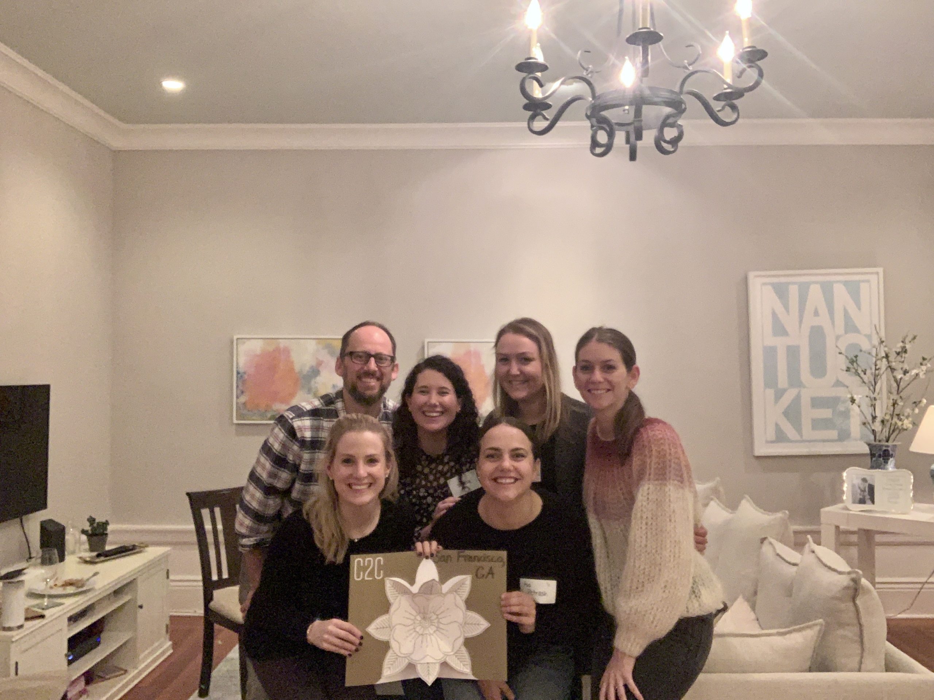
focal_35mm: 32
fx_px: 863
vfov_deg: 44.2
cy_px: 350
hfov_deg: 56.8
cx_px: 467
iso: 320
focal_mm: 2.87
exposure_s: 1/30
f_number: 2.2
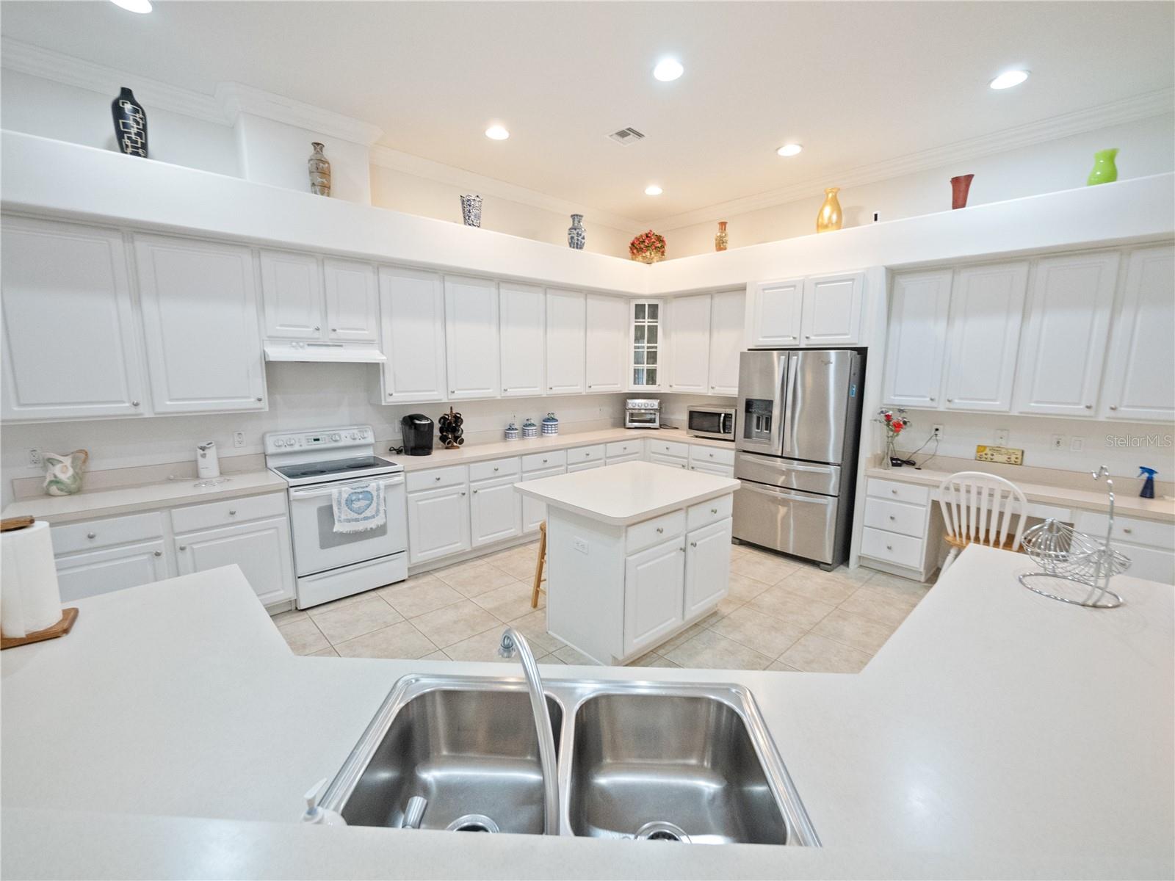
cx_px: 588
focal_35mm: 14
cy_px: 440
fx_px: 475
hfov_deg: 102.1
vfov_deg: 85.7
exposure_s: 1/60
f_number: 4
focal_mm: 7
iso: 2500
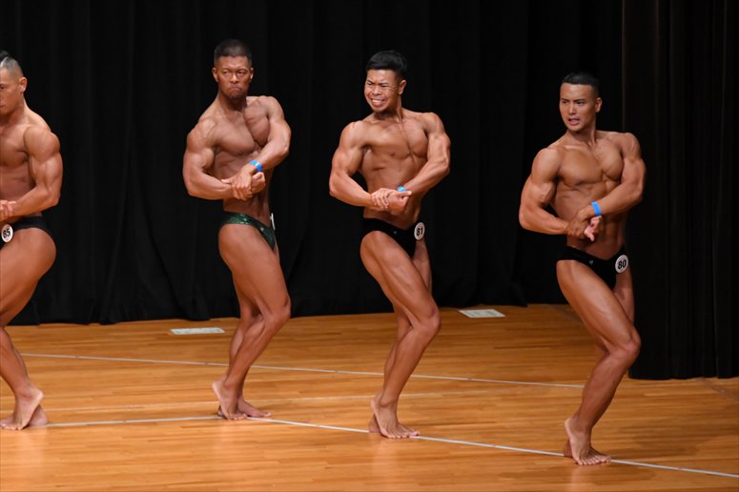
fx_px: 5540
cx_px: 370
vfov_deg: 5.1
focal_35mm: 270
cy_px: 246
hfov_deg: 7.6
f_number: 5.6
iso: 4000
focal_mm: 180
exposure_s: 1/400
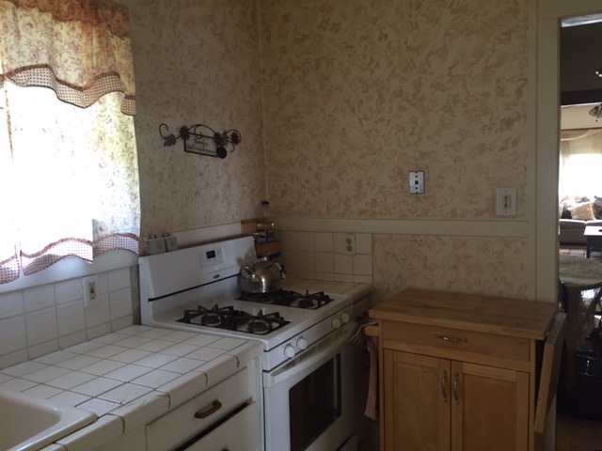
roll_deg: +2.5
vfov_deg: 48.2
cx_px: 301
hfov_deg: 61.7
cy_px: 226
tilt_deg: -7.0
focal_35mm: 29
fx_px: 504
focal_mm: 4.15
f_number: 2.2
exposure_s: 1/30
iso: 100
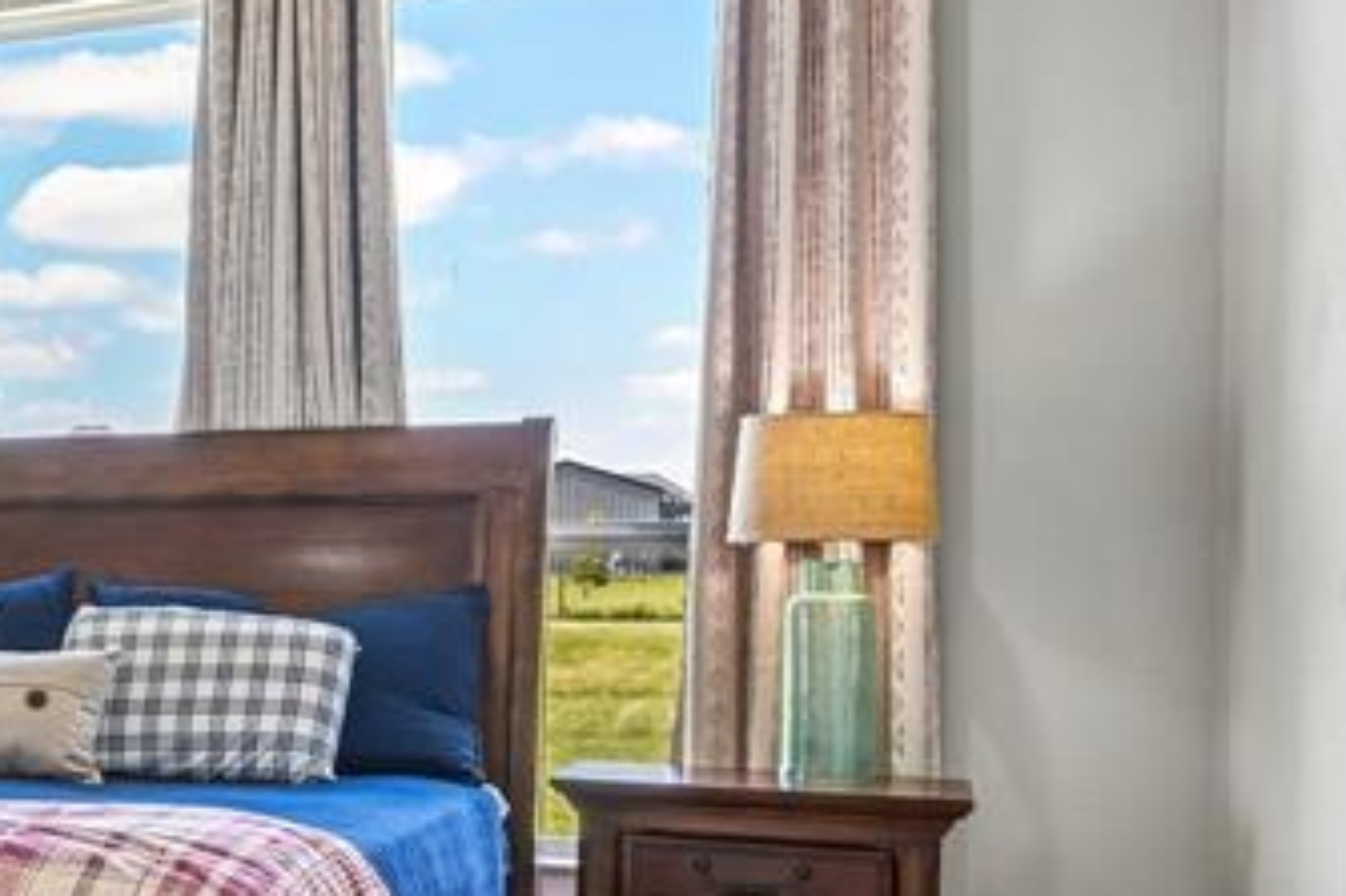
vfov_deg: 24.6
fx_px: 2055
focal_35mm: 55
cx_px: -281
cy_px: 514
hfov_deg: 30.6
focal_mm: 18
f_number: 8
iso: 400
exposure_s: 1/60
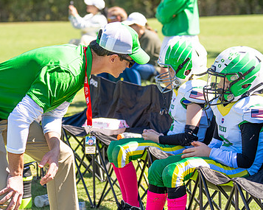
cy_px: 109
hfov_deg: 14.0
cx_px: 97
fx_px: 1073
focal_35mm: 138
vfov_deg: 11.2
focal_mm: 70
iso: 160
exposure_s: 1/1250
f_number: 2.8
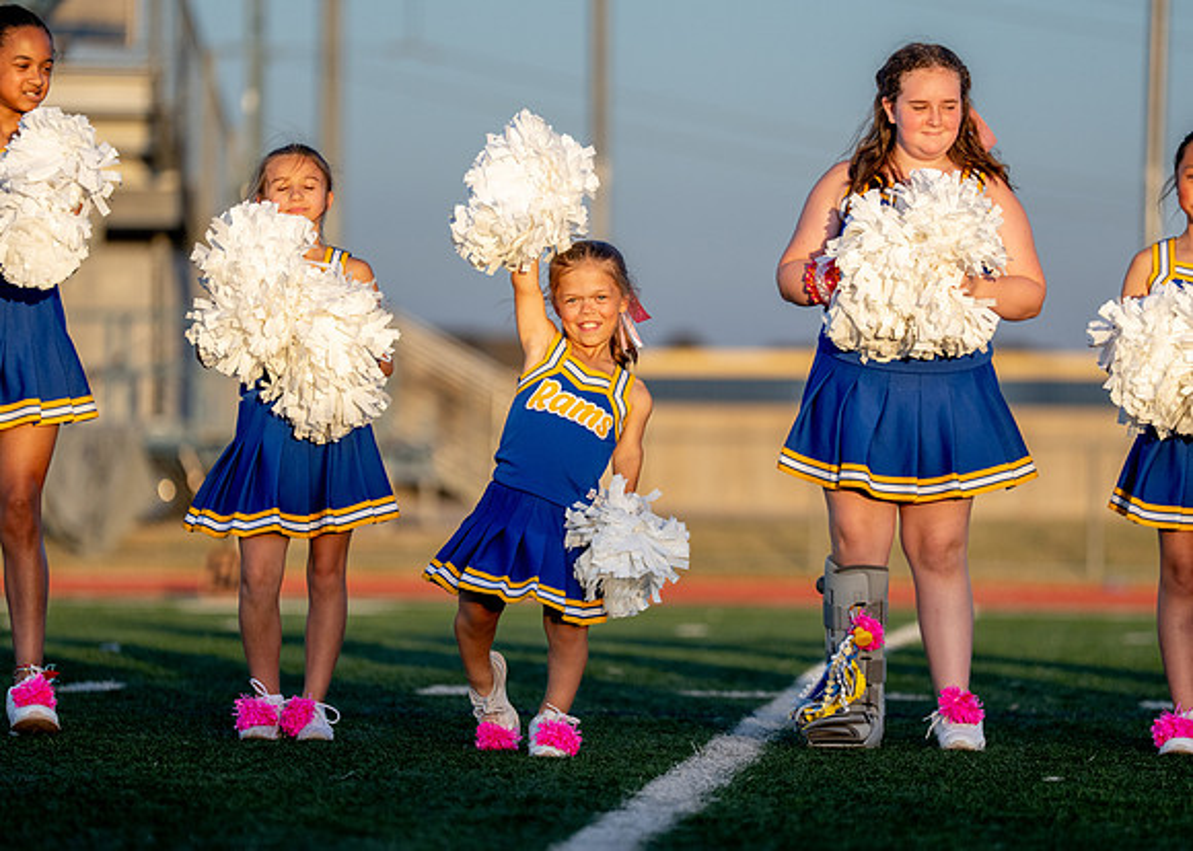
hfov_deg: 8.2
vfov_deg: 5.9
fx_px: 8305
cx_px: 623
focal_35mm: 245
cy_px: 428
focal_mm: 178
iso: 640
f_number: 2.8
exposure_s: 1/3200
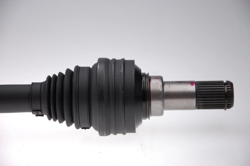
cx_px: 125
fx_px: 885
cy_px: 83
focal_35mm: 128
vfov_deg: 10.7
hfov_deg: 16.1
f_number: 5.6
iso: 400
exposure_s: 1/320
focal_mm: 85
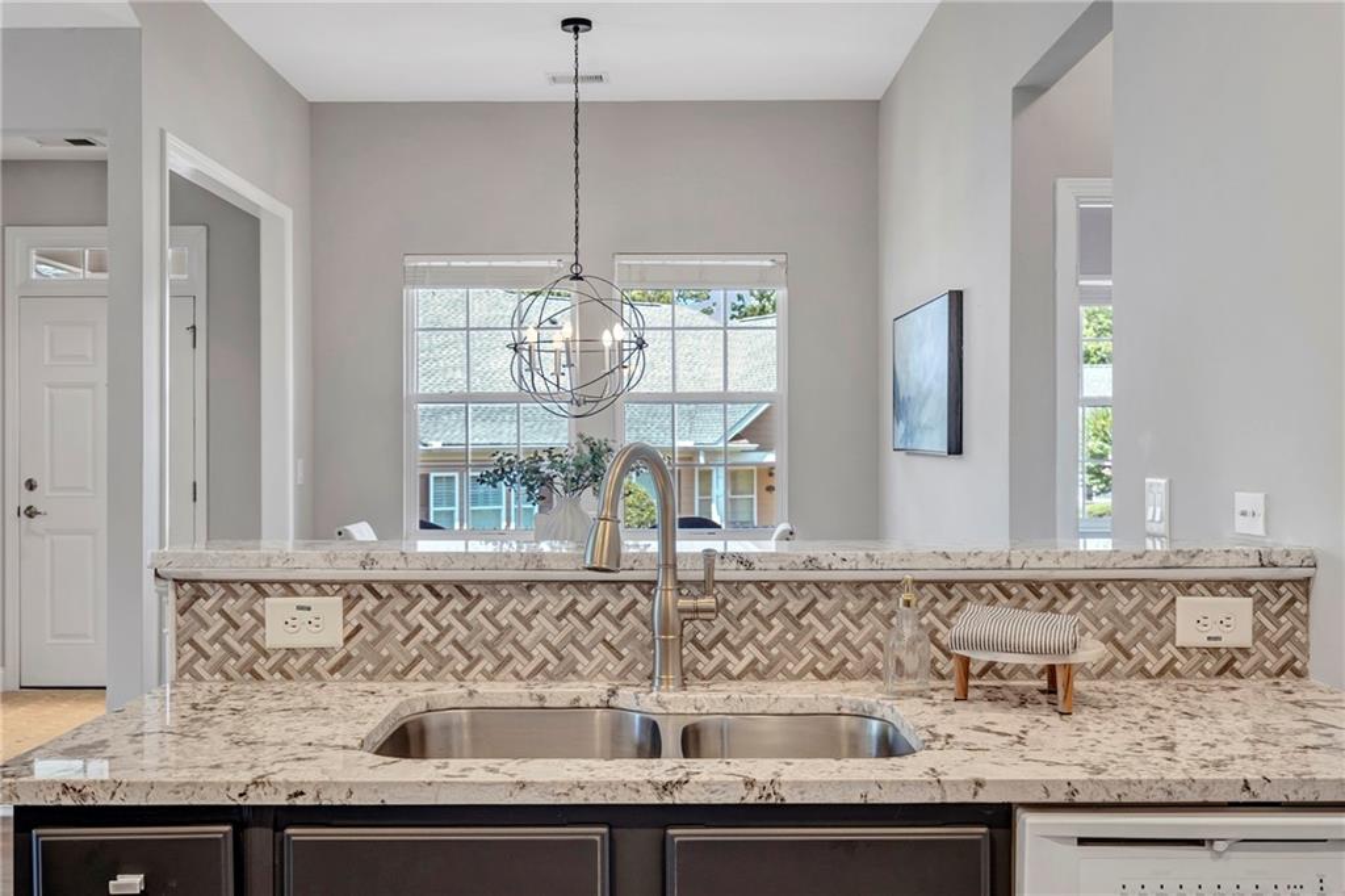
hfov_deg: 54.4
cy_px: 448
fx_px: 1307
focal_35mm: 35
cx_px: 672
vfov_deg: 37.8
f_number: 8
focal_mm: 35
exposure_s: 1/25
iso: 640
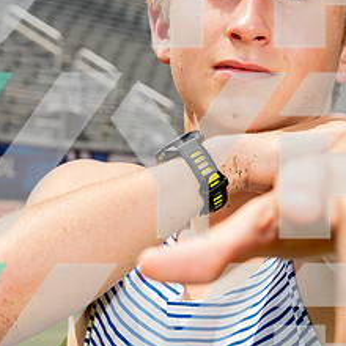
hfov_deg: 11.4
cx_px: 248
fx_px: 1730
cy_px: 156
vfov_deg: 11.4
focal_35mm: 153
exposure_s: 1/250
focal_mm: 64
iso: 100
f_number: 8
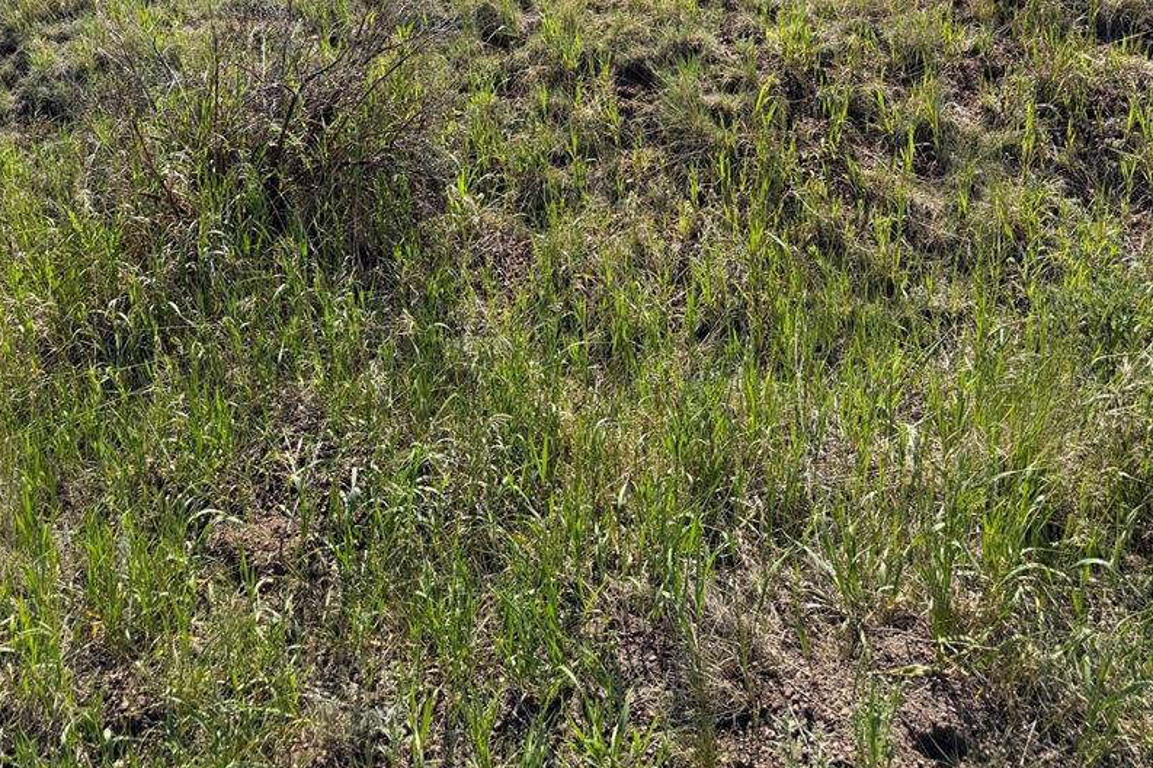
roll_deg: -2.1
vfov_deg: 35.7
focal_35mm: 34
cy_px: 29
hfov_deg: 55.8
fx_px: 1088
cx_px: 574
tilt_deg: -9.1
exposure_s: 1/3279
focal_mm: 6.76
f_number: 1.78
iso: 100
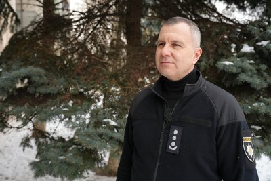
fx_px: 256
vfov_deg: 38.9
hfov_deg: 55.8
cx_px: 136
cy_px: 90
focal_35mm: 34
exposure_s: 1/160
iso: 400
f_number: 4
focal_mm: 34
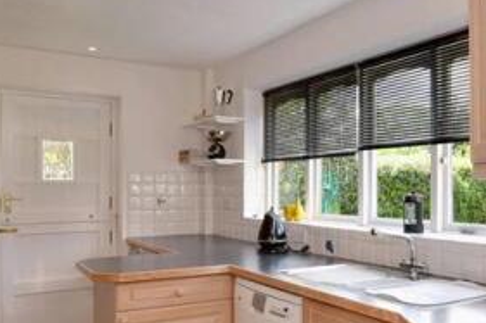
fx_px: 472
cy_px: 189
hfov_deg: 53.8
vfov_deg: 37.7
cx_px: 308
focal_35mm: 35
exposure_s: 1/60
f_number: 11
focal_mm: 10
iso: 200
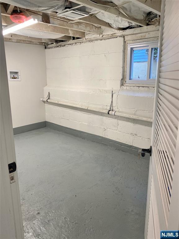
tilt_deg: -13.0
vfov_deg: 67.3
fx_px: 179
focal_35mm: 26
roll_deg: +0.1
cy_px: 120
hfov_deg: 53.1
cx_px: 90
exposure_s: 1/120
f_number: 1.8
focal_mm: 4.25
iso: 80
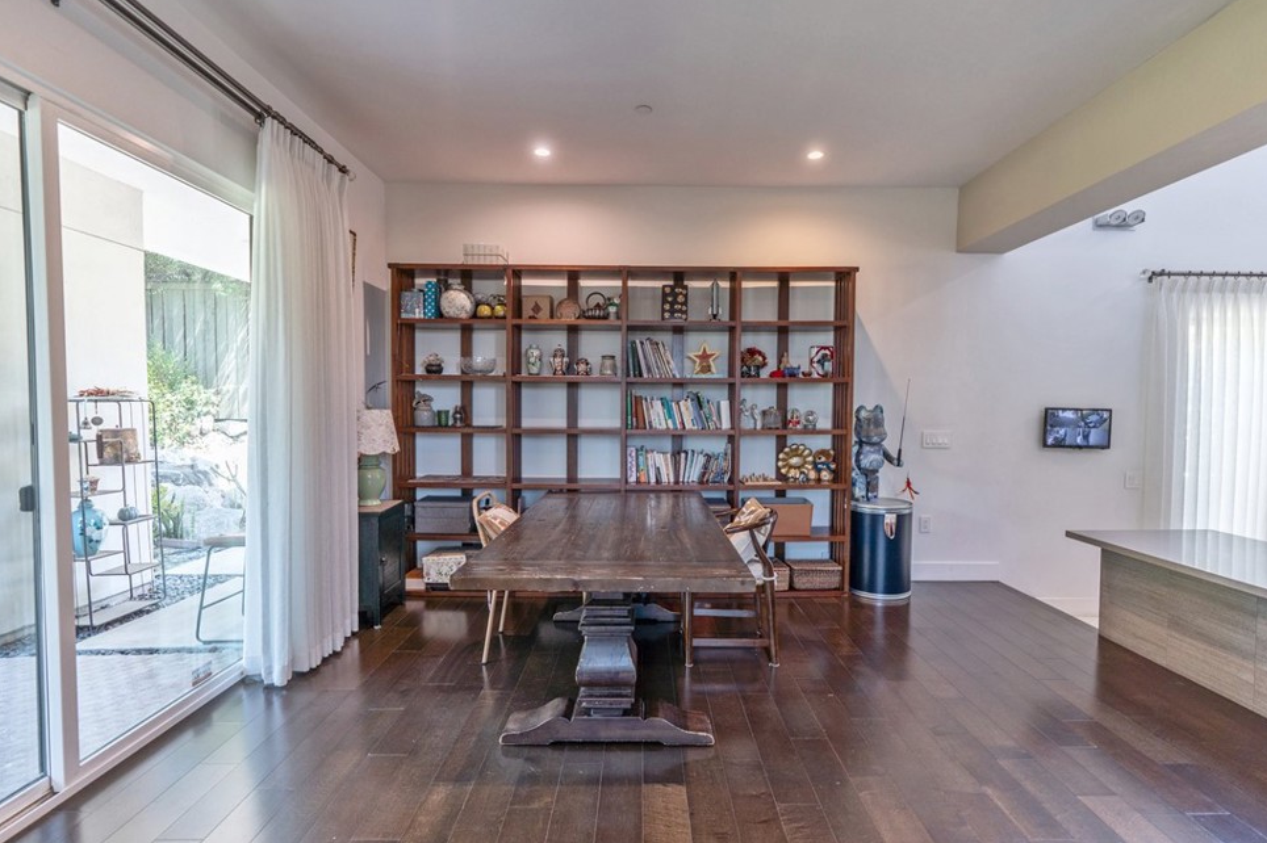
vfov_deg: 70.4
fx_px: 598
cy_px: 431
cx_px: 652
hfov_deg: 93.3
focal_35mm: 17
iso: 125
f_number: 3.2
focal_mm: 16
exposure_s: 1/40
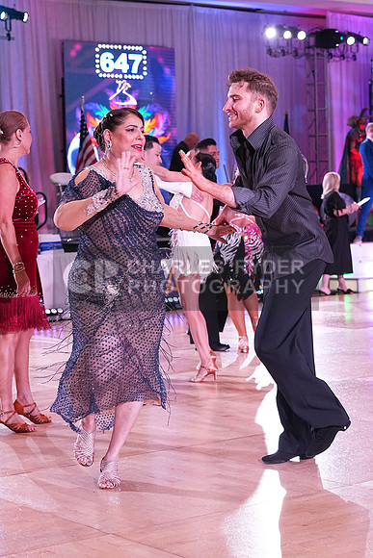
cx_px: 186
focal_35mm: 76
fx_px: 1180
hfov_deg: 18.0
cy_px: 279
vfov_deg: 26.6
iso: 3200
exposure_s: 1/400
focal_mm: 51
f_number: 4.5
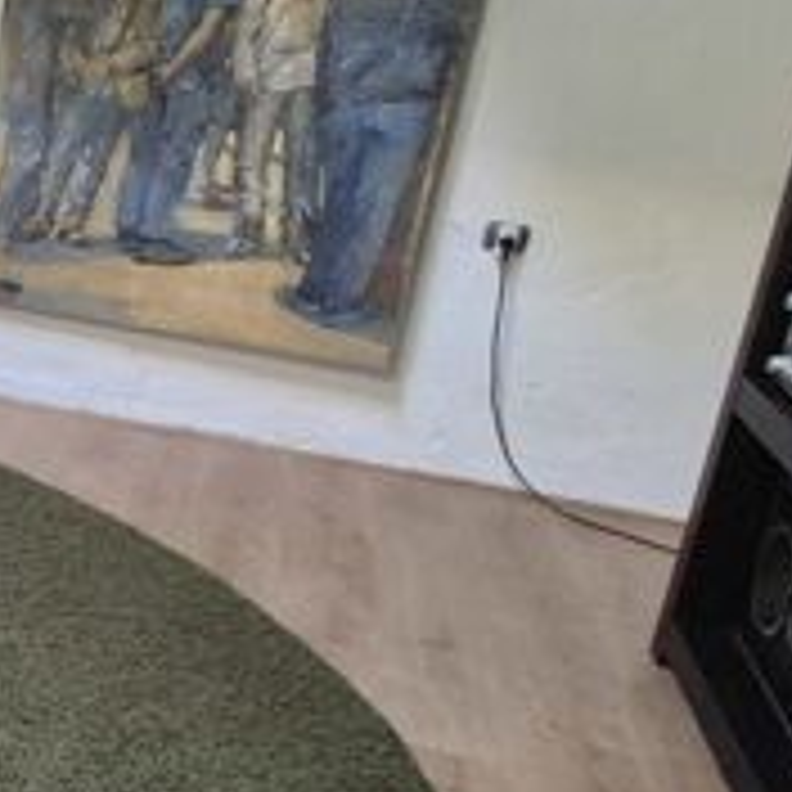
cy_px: 310
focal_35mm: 46
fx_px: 1191
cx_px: -623
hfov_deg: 22.3
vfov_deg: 36.6
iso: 400
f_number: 2.2
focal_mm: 1.74
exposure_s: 1/50
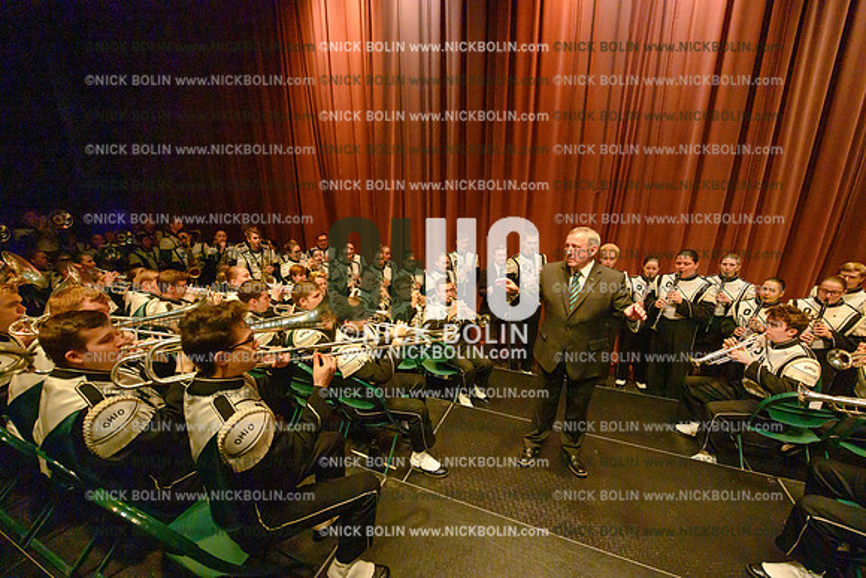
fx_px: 337
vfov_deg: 81.2
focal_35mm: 14
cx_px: 433
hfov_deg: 104.2
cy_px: 289
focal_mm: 14
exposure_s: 1/320
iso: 25600
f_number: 2.8
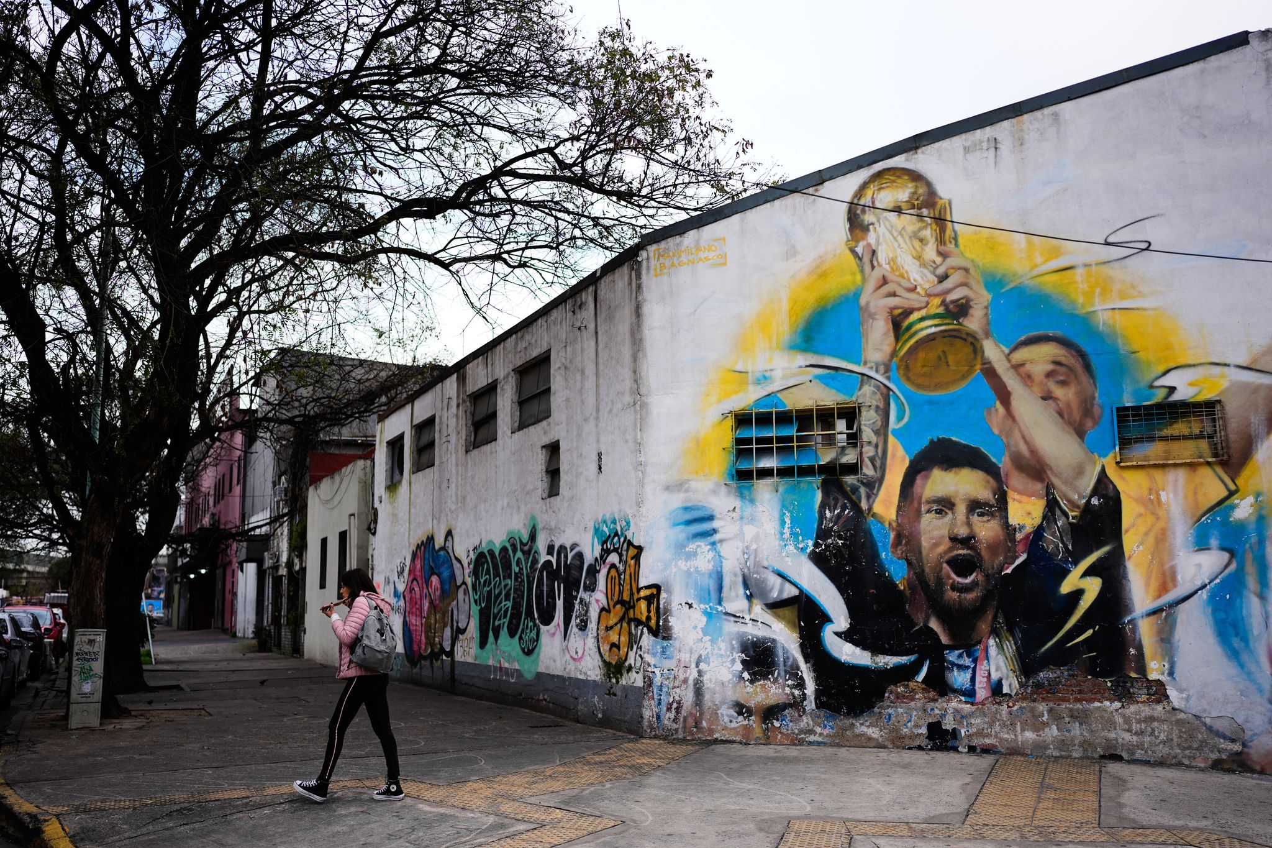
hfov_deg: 54.4
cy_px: 424
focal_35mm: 35
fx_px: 1236
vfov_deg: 37.8
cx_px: 636
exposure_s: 1/2000
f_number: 1.4
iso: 50
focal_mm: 35
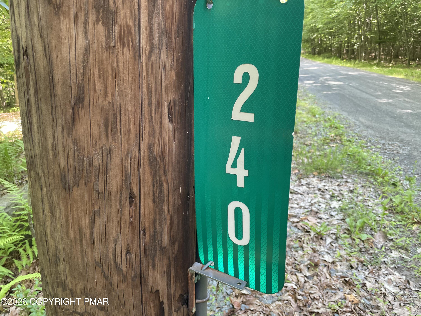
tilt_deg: -17.8
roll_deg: -2.1
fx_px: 316
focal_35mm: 26
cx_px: 210
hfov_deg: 67.3
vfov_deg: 53.1
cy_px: 158
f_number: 1.6
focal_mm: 4.2
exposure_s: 1/121
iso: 100
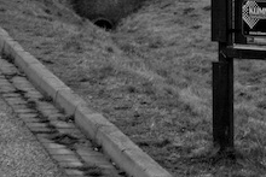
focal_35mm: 205
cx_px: 152
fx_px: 1516
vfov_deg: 6.5
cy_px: -169
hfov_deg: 10.0
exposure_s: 1/640
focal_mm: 19
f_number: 5.6
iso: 125
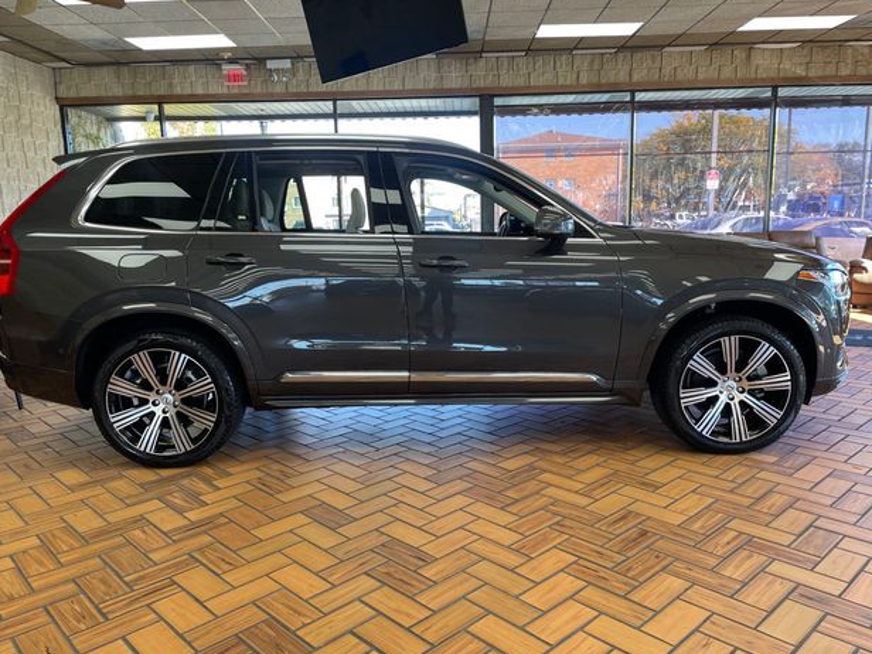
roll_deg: +2.3
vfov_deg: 51.4
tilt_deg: -9.1
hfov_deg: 65.3
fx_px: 680
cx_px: 430
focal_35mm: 27
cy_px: 331
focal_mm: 4.2
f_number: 1.6
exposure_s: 1/120
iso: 50
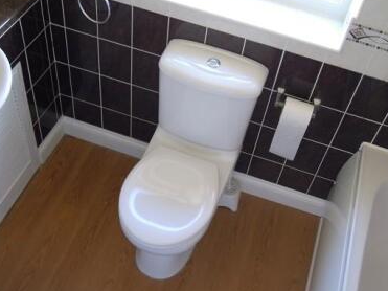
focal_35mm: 44
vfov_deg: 32.7
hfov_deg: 43.0
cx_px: 199
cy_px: 180
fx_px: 493
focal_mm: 5
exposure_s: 1/30
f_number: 2.7
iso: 180
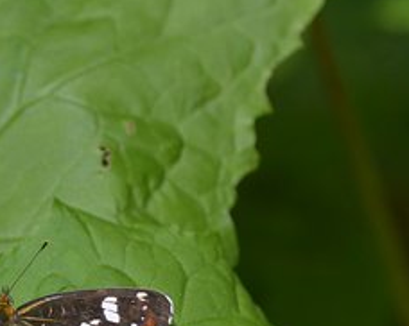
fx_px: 11453
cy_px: 253
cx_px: 25
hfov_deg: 2.0
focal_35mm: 947
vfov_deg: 1.6
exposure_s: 1/2000
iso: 800
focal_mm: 300
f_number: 7.1
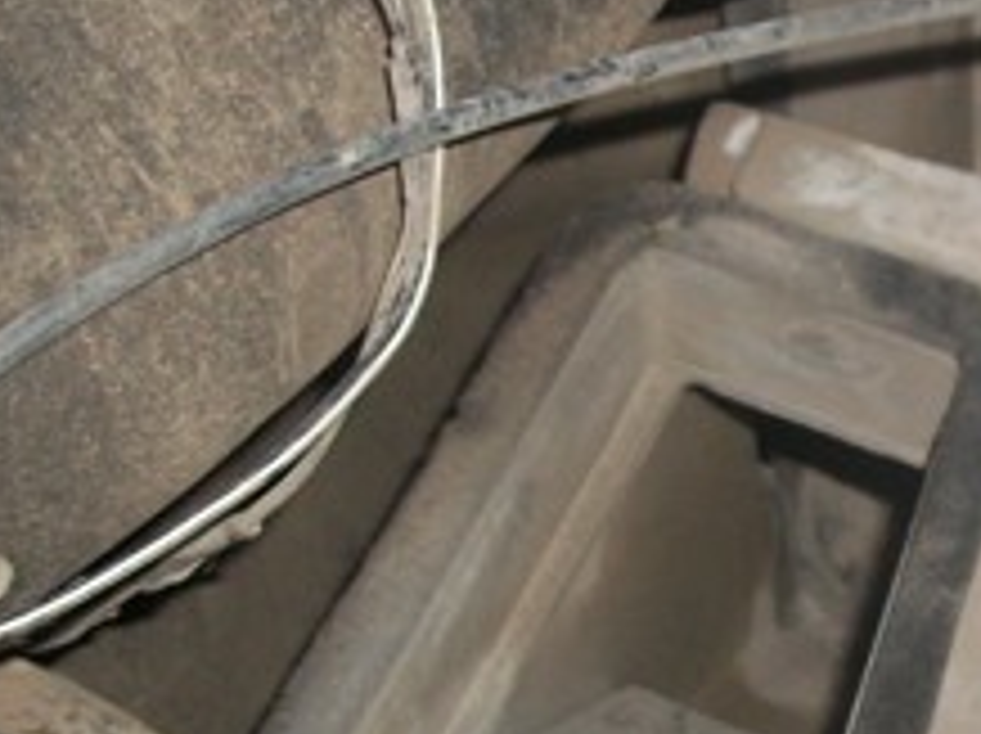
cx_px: 1130
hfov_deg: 19.8
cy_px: 468
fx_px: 2661
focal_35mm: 94
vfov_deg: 15.7
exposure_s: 1/30
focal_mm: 5.7
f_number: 2.9
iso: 80
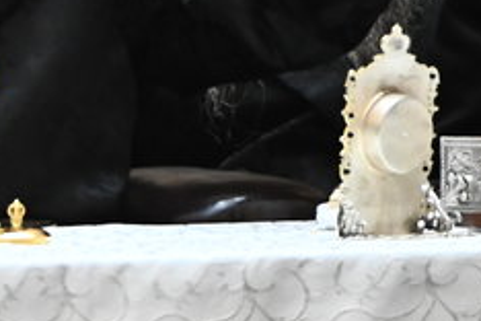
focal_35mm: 3596
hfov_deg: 0.6
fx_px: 48043
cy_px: -40
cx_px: -224
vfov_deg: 0.4
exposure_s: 1/200
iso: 3200
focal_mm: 600
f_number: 6.3
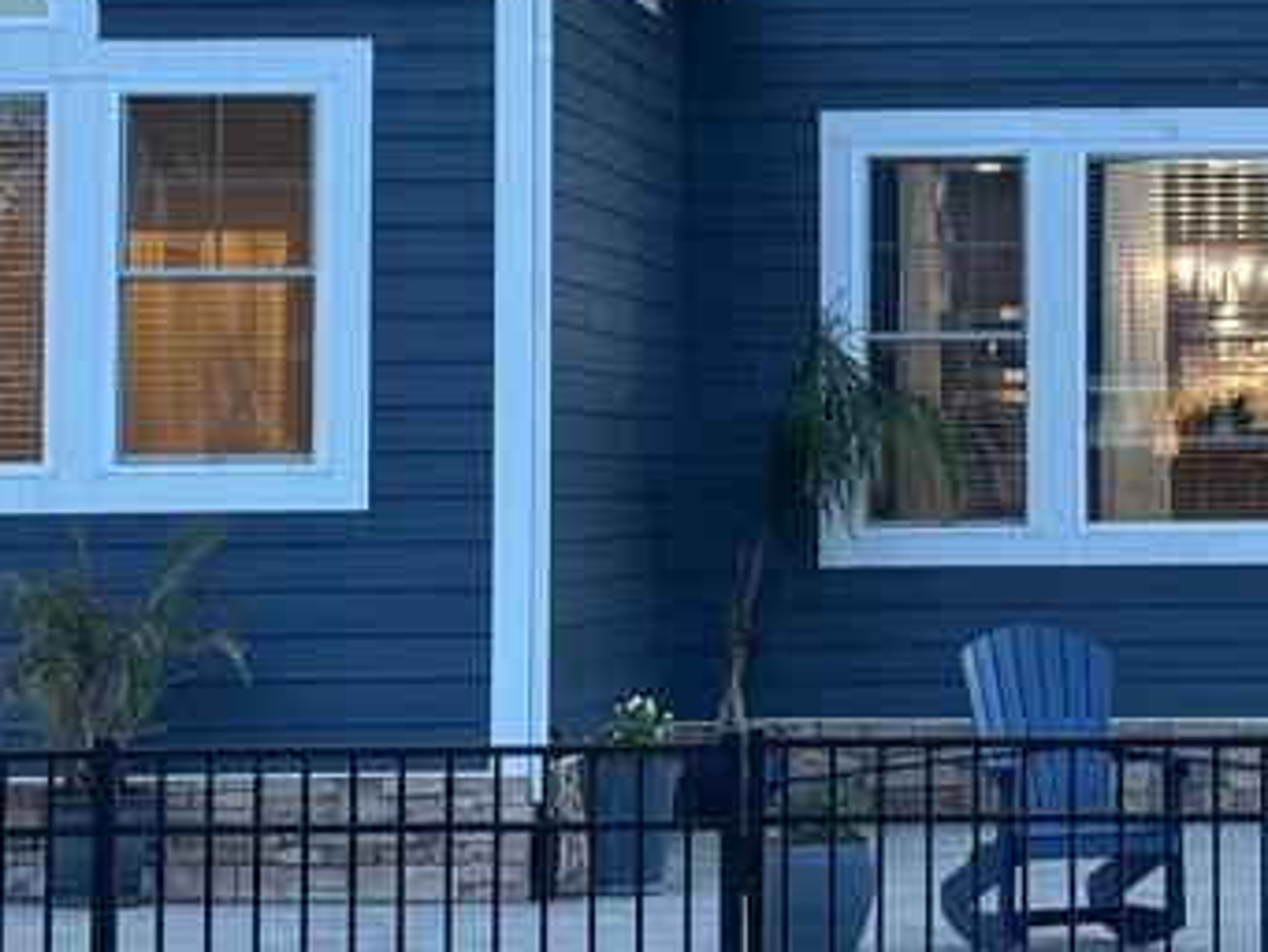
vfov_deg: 10.3
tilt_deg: +3.2
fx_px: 5277
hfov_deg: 13.5
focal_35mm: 144
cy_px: 123
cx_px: 1238
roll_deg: +0.4
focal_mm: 6.76
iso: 100
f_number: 1.78
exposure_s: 1/69
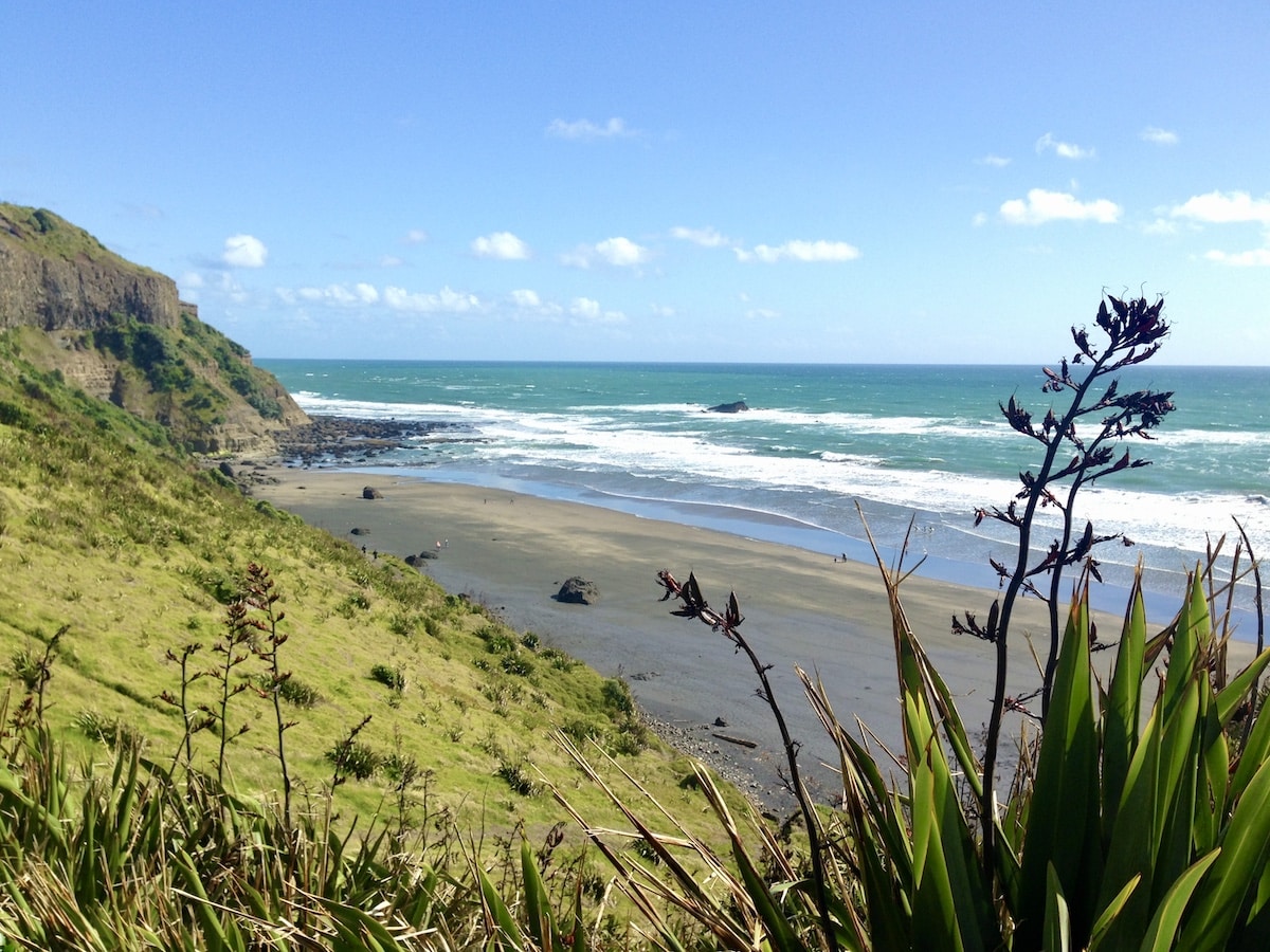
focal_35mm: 33
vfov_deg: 42.9
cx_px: 635
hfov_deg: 55.4
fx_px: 1211
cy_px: 476
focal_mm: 4.12
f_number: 2.4
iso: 50
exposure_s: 1/1261
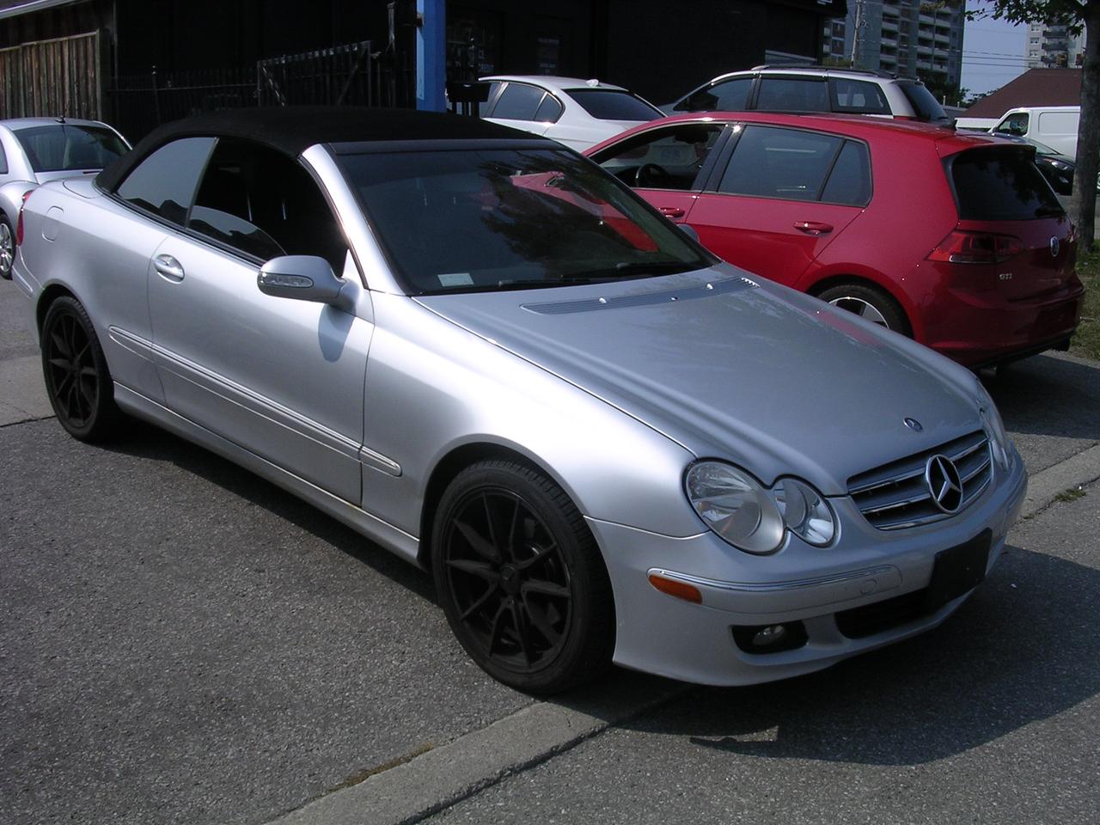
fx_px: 1208
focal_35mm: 38
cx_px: 550
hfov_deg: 49.0
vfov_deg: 37.7
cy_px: 412
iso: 100
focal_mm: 5.8
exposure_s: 1/647
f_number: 5.6
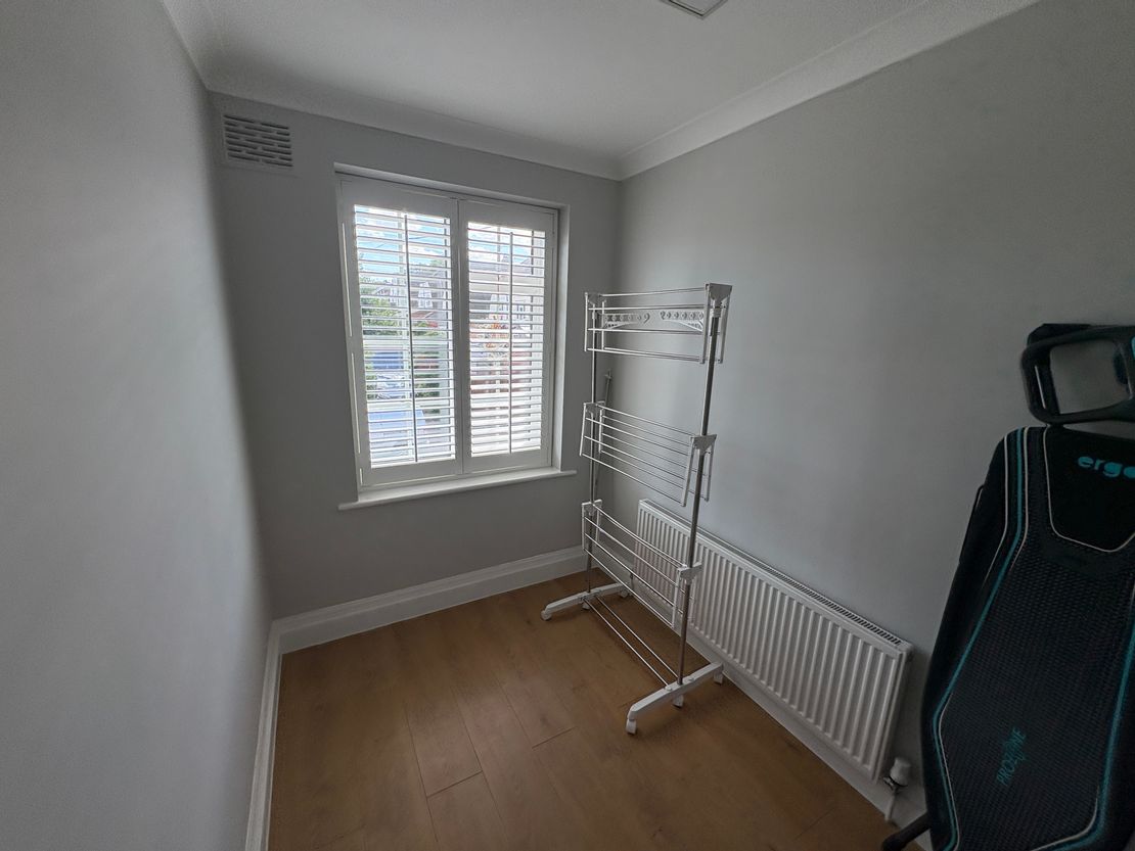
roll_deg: -2.1
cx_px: 568
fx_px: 459
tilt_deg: -12.2
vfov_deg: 85.7
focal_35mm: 14
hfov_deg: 102.1
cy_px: 426
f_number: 2.2
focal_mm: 2.22
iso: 64
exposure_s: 1/262
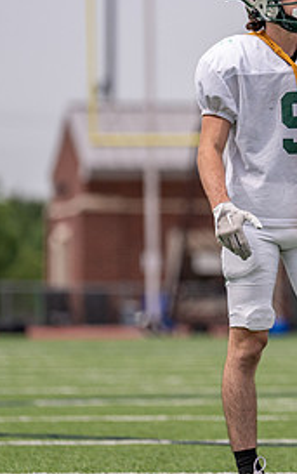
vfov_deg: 4.9
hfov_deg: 3.1
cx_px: 300
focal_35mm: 428
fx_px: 5534
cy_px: 174
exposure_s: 1/4000
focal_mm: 180
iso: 250
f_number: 2.8
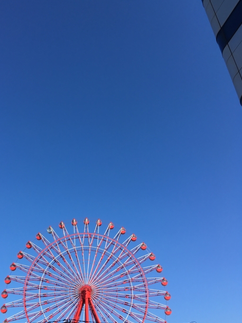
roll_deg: +1.7
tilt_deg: +36.8
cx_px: 85
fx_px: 354
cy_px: 169
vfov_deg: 49.0
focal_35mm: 38
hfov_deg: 37.4
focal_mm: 4.15
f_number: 2.2
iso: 25
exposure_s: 1/1241
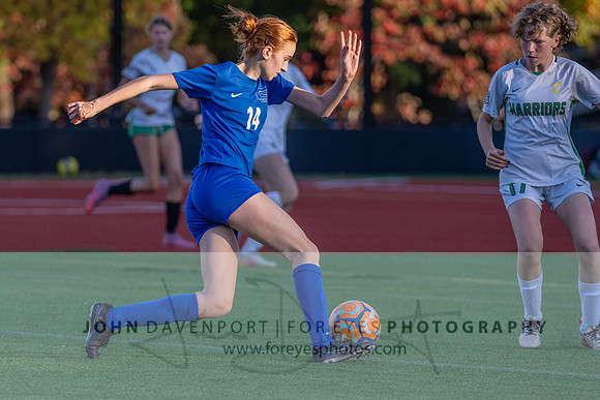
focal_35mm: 392
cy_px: 203
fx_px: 6541
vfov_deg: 3.5
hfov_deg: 5.3
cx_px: 257
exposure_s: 1/1000
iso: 800
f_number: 4
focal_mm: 260
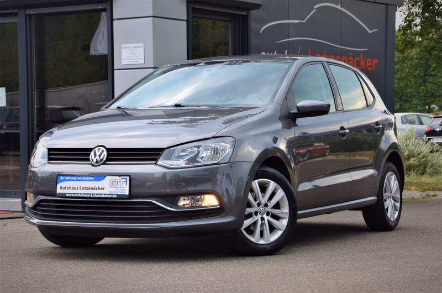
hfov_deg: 23.4
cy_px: 146
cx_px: 221
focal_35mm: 87
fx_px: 1066
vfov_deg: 15.6
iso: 220
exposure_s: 1/60
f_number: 10
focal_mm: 58
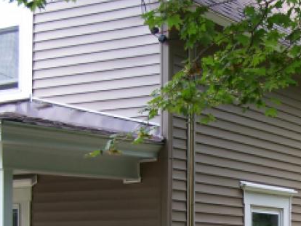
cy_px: 255
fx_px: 818
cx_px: 300
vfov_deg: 15.3
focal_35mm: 94
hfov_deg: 20.2
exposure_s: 1/160
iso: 80
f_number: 2.8
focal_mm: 6.3
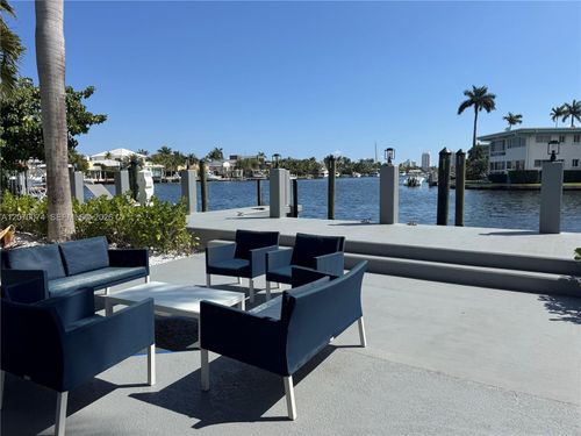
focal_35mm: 24
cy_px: 218
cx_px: 290
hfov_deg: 71.6
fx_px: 403
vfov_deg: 56.8
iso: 80
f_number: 1.78
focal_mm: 6.76
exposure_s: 1/7092
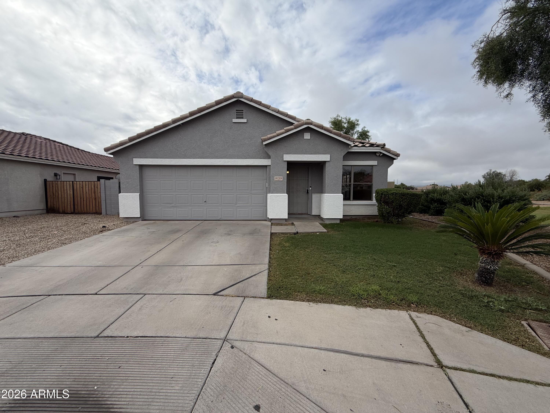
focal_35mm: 14
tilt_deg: -4.8
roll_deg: -0.6
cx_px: 275
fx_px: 222
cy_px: 206
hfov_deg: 102.1
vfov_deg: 85.7
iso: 20
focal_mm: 2.22
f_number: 2.2
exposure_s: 1/970
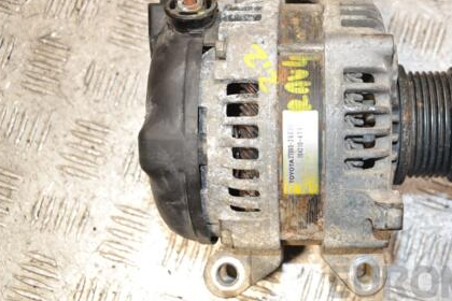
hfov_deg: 33.1
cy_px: 139
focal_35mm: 60
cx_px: 309
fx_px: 753
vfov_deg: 22.6
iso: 800
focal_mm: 28
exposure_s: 1/160
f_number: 5
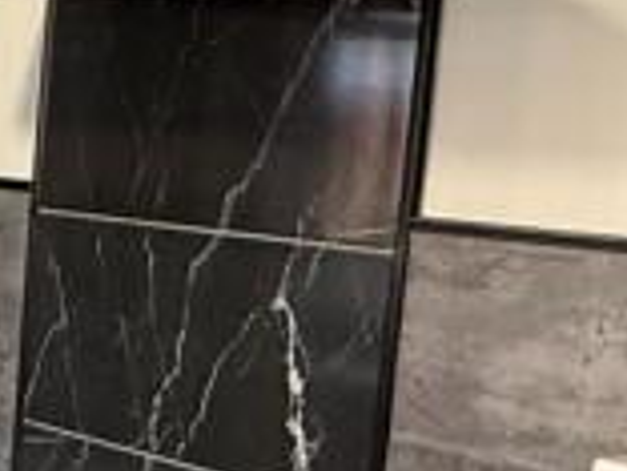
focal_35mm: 92
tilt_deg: -7.1
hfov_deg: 19.1
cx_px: -265
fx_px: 1666
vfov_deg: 16.0
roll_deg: -3.9
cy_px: 298
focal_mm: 2.22
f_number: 2.2
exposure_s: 1/50
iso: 250
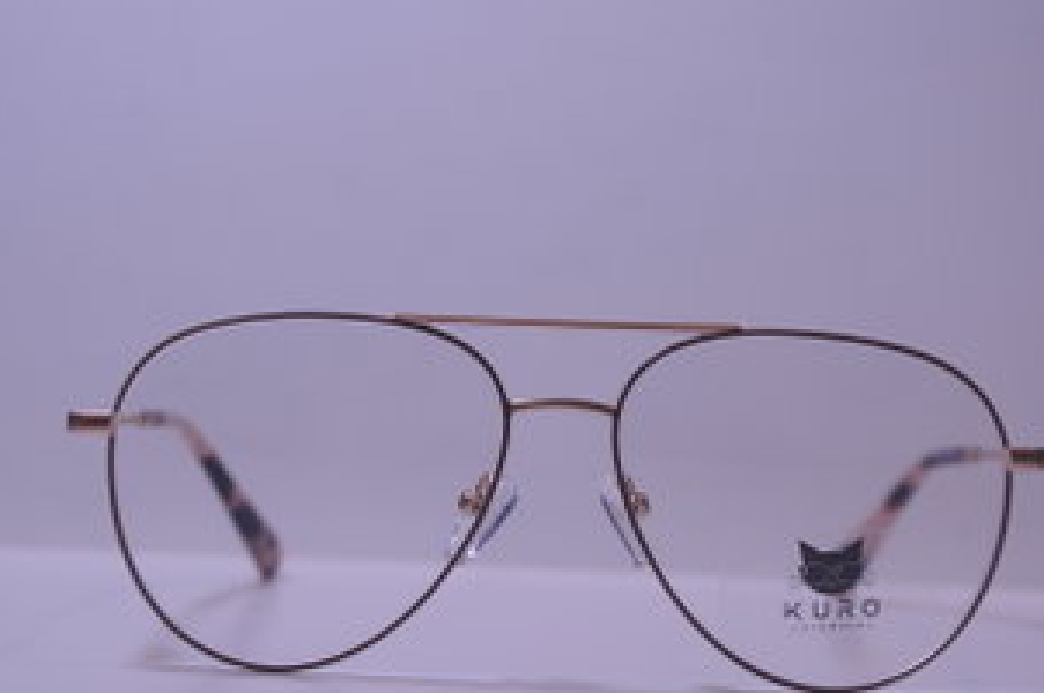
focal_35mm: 150
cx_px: 562
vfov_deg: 9.1
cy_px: 412
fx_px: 4336
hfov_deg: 13.7
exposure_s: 1/40
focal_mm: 75
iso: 200
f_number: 5.3
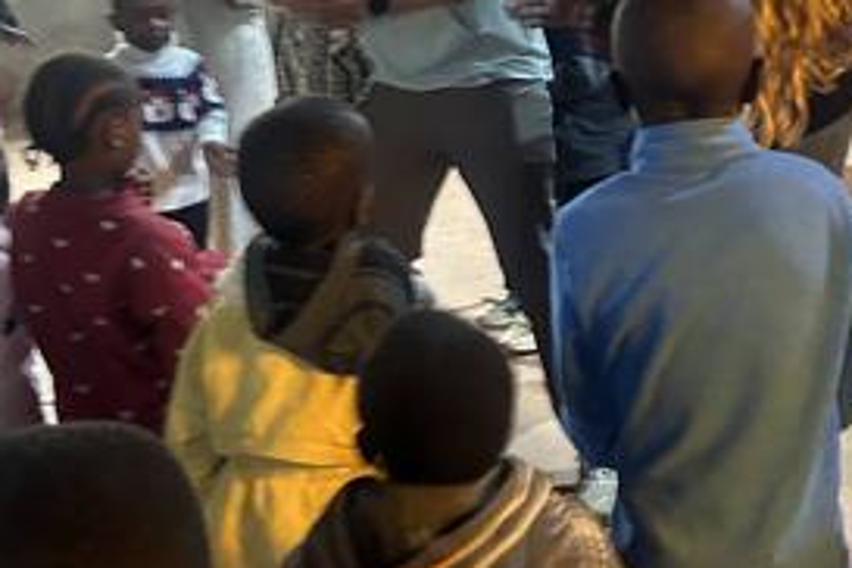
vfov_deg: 20.3
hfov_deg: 30.5
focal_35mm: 66
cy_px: 91
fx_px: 1562
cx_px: 456
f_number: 1.5
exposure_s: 1/33
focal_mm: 5.7
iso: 400
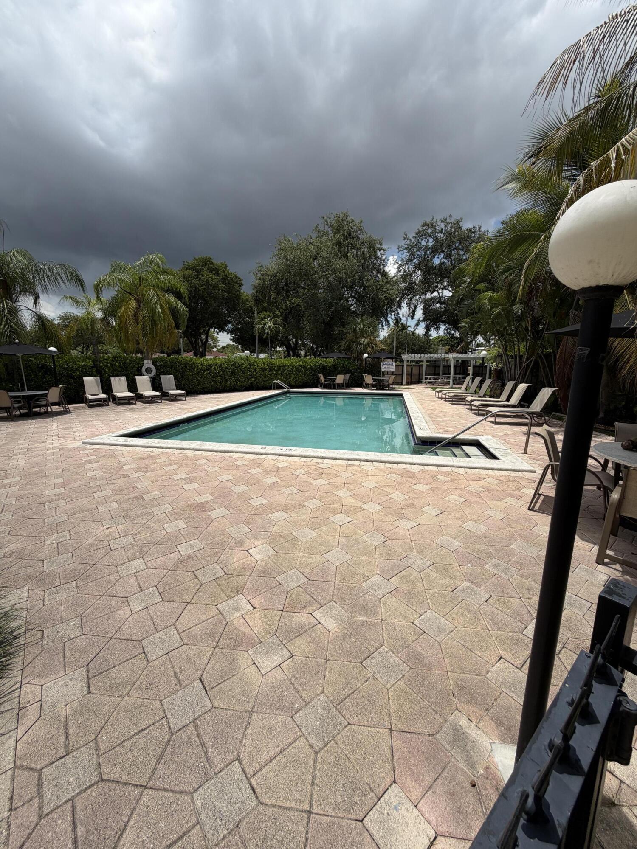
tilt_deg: -8.9
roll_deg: -1.0
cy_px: 424
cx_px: 318
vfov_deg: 102.1
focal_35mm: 14
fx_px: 344
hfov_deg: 85.7
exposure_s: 1/1285
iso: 20
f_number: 2.2
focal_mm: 2.22
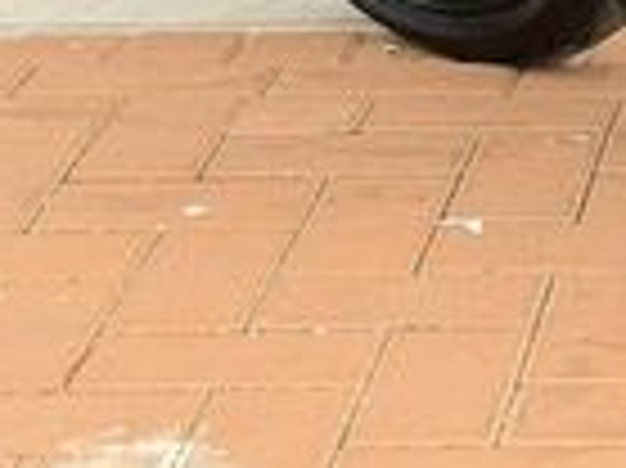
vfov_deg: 6.6
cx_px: 1202
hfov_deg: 8.5
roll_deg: -0.1
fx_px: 3993
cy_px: -378
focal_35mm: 221
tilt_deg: -10.0
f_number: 1.78
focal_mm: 6.76
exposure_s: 1/865
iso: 80
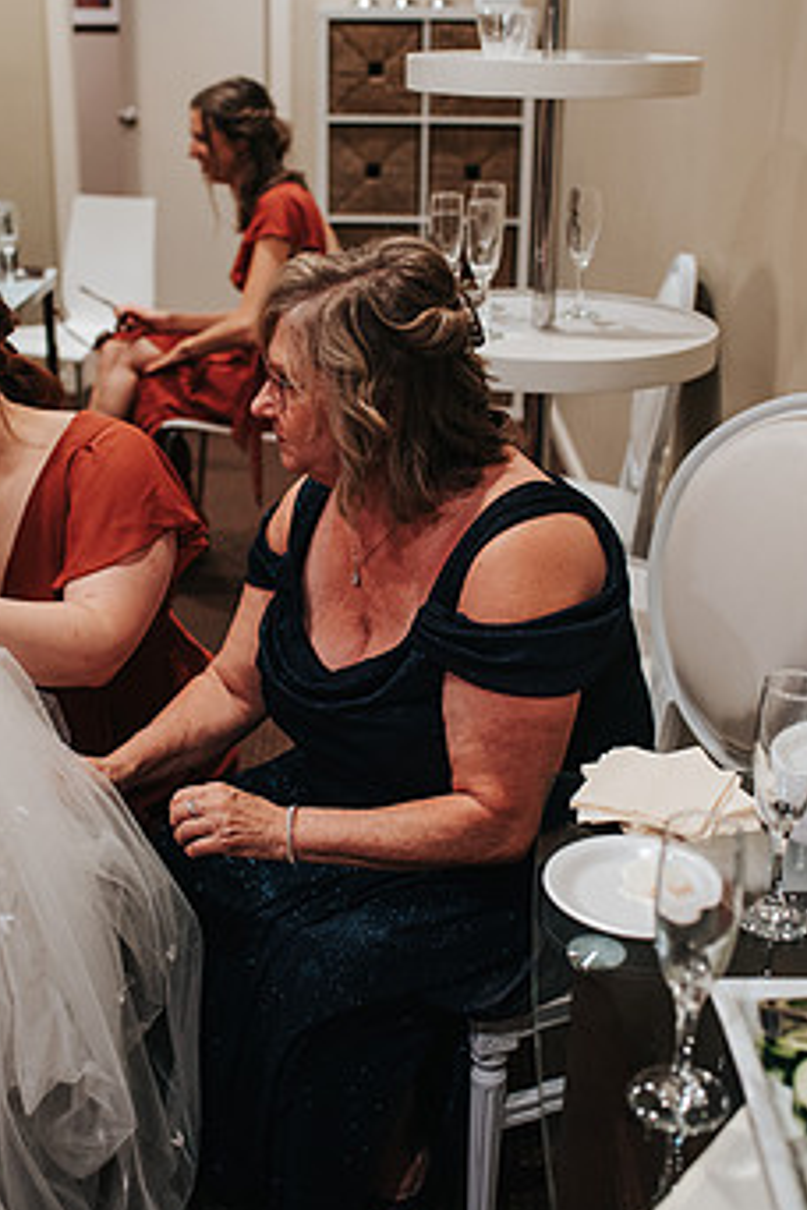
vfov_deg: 42.7
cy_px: 527
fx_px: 1547
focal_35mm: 46
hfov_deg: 29.2
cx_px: 361
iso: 1000
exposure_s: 1/160
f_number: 2.8
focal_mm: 35
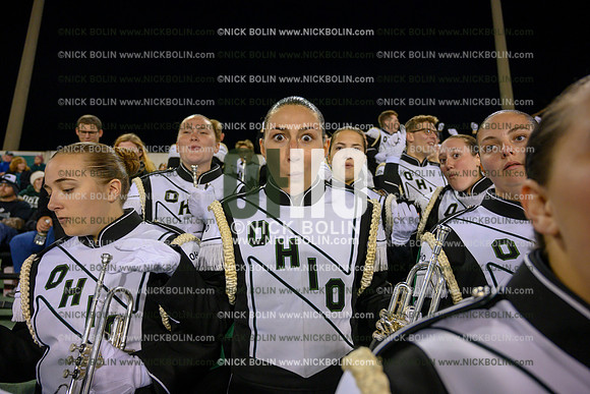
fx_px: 393
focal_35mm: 24
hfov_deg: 73.7
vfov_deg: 53.2
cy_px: 197
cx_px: 295
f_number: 4
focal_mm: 24
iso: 2000
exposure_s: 1/250
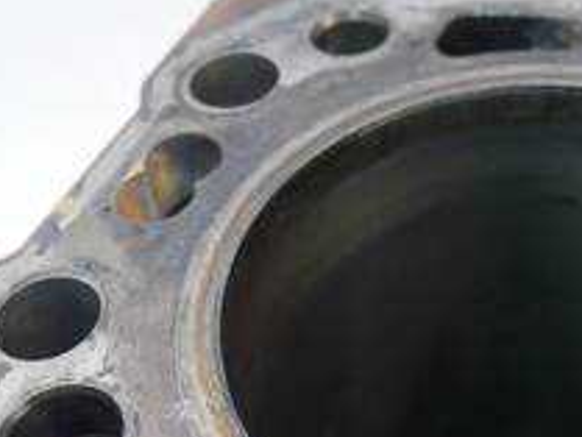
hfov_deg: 34.6
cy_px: 404
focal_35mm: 55
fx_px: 925
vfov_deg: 25.6
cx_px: 384
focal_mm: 12
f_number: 3.5
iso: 2000
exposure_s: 1/125
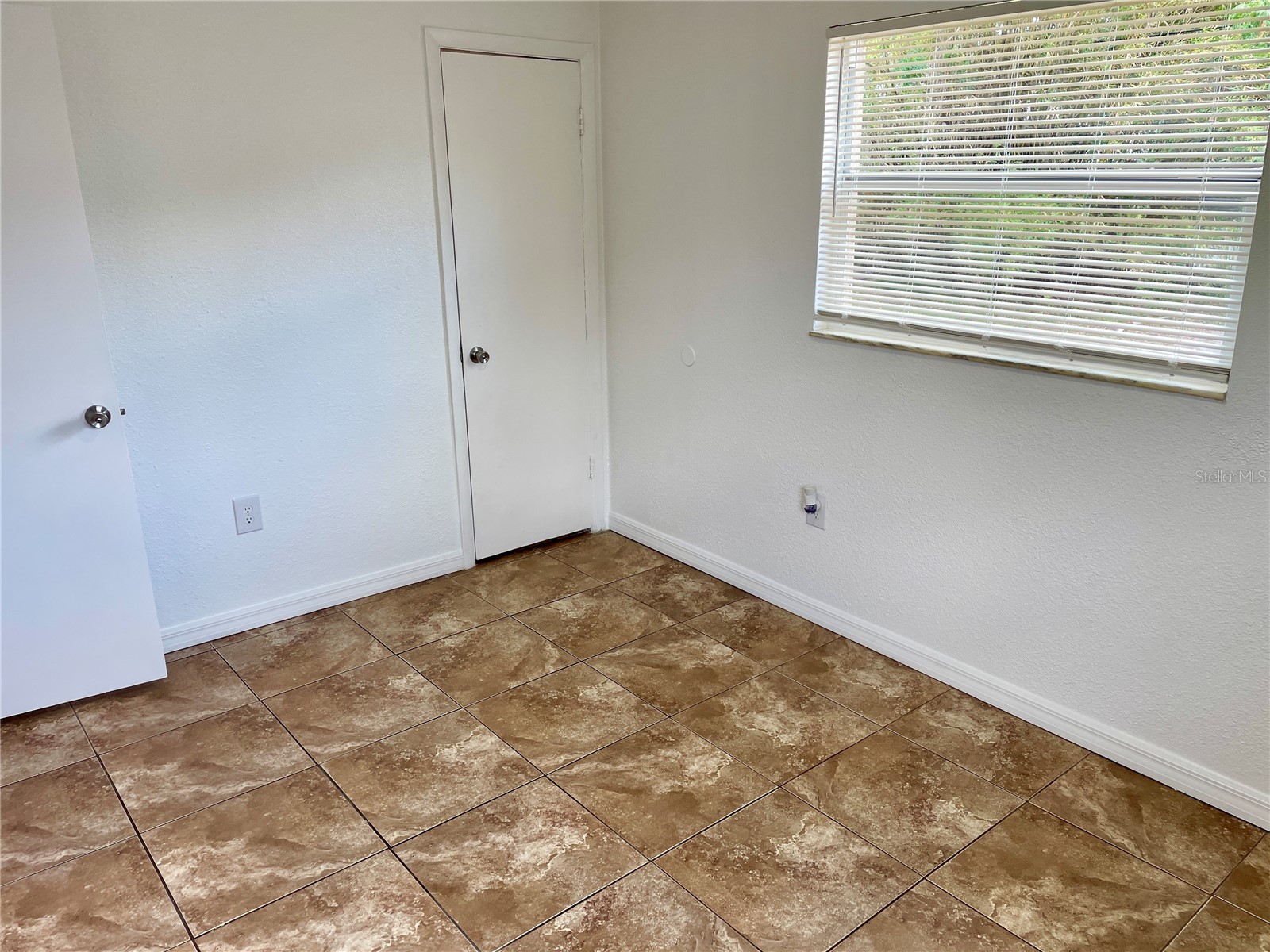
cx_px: 635
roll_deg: +0.3
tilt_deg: -16.7
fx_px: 954
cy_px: 476
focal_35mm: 26
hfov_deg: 67.3
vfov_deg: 53.1
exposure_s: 1/120
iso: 40
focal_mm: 4.2
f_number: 1.6
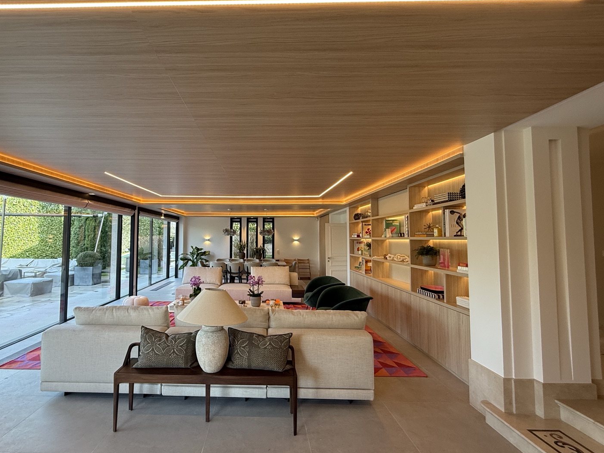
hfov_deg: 87.1
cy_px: 221
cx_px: 257
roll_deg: +0.0
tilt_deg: +3.3
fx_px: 314
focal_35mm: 18
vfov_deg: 71.6
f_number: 2.2
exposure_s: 1/100
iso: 125
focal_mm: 2.22
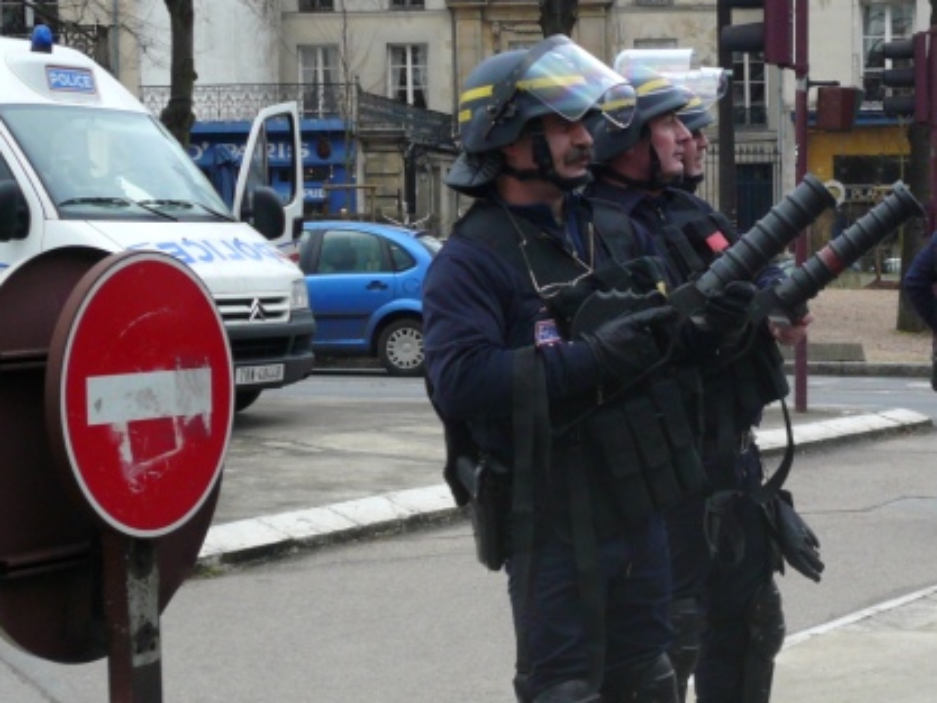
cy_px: 420
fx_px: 2545
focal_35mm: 94
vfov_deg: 15.7
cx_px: 742
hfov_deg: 20.6
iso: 100
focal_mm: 8.1
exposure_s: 1/160
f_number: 3.6
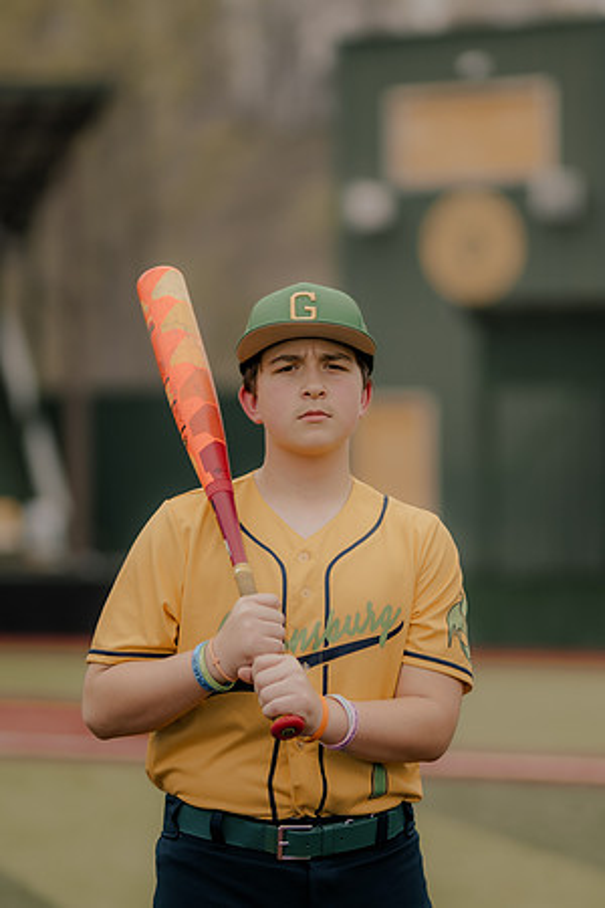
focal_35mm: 127
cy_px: 454
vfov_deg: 16.1
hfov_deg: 10.8
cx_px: 302
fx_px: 3201
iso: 125
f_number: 1.4
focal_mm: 85
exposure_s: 1/1250
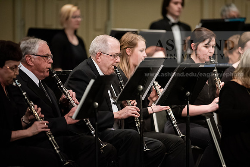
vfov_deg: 4.6
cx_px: 125
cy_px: 84
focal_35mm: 300
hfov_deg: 6.9
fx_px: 2084
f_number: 2.8
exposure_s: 1/320
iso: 4000
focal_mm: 300
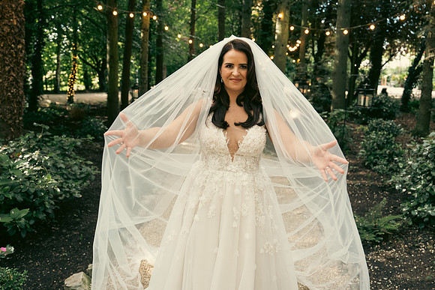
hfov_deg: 60.3
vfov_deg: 42.3
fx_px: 375
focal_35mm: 31
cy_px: 145
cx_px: 218
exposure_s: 1/200
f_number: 3.5
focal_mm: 31
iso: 320
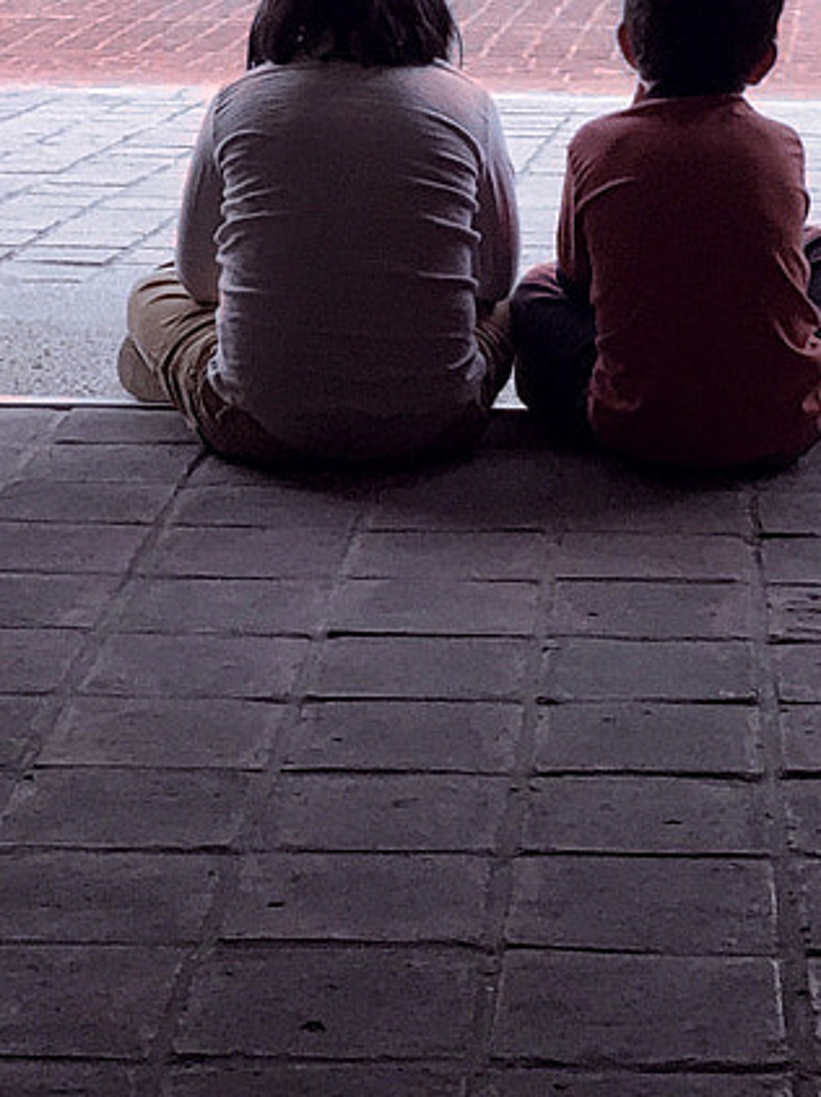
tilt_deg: -6.1
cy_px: 99
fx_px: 3482
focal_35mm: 110
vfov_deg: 17.6
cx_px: 556
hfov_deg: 13.4
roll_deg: -0.6
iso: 50
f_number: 2.2
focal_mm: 4.15
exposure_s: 1/120
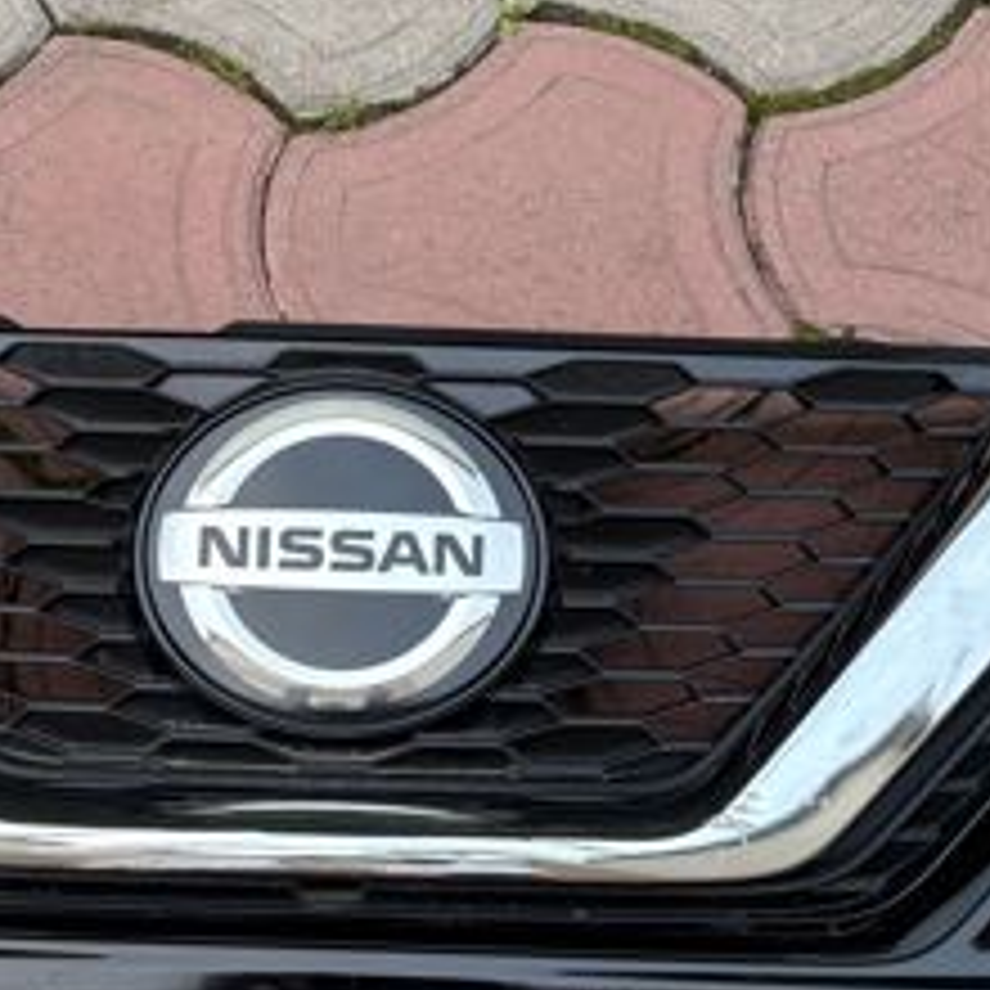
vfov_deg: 25.7
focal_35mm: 67
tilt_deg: -60.9
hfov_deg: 25.7
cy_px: 468
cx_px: 387
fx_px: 2168
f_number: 1.6
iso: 160
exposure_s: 1/60
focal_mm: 5.96
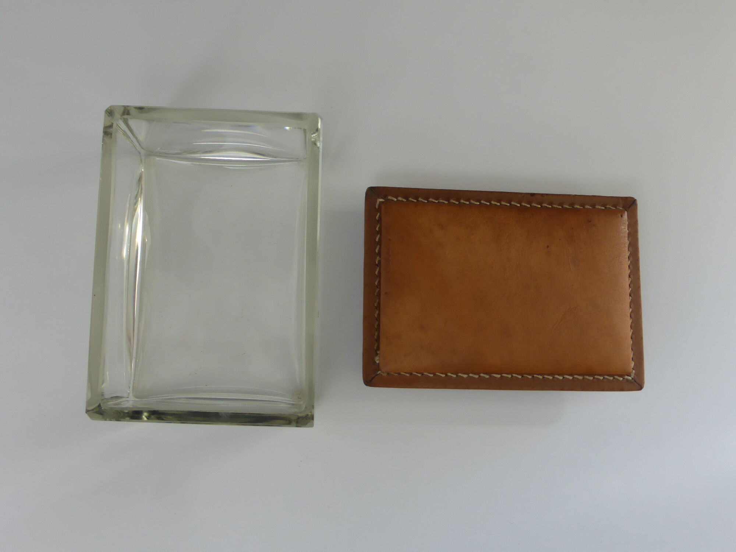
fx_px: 723
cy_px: 276
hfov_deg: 54.0
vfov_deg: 41.8
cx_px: 368
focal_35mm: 34
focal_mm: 6.1
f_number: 3.7
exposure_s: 1/60
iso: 200
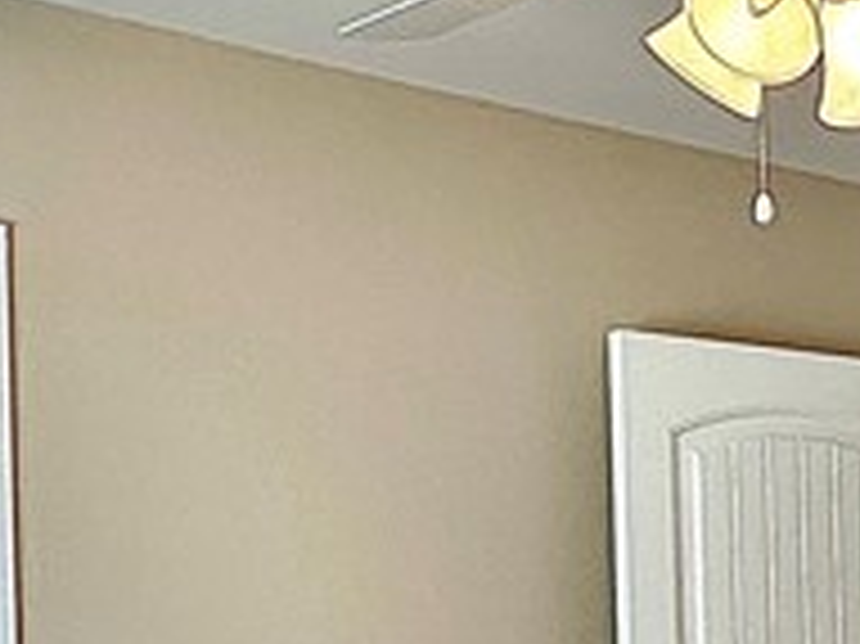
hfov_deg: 24.9
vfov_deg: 19.0
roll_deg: +1.1
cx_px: 837
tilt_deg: +0.4
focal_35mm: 75
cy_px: 658
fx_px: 1862
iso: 125
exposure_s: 1/120
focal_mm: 2.22
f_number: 2.2
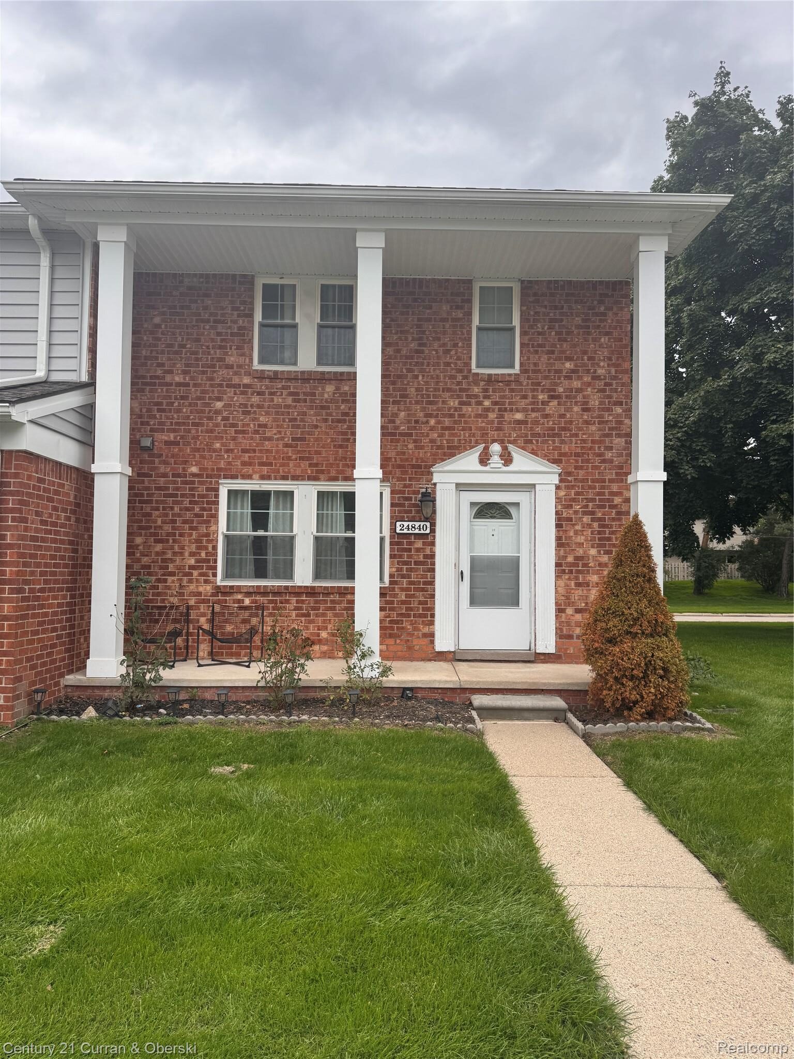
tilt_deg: +2.5
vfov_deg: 71.6
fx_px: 734
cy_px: 530
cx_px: 397
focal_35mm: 24
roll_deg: +0.2
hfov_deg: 56.8
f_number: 1.78
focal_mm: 6.76
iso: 80
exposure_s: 1/2041
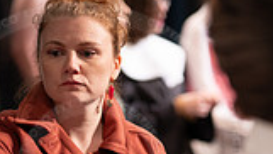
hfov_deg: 14.7
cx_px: 124
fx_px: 1058
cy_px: 208
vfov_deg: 8.2
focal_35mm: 146
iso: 640
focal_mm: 50
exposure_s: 1/1250
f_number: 1.3
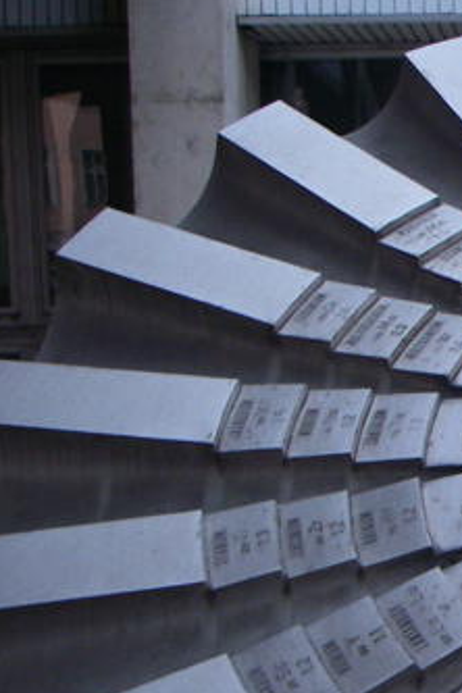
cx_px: 826
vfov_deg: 21.3
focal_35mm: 95
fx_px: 1829
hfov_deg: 13.1
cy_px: 491
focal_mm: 6.3
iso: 160
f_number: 3.3
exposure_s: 1/30
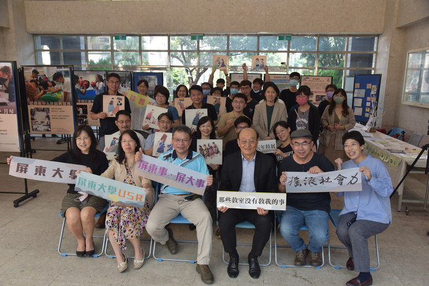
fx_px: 358
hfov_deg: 61.9
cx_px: 214
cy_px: 143
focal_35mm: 30
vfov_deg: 43.6
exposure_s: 1/160
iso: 800
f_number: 6.3
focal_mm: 30
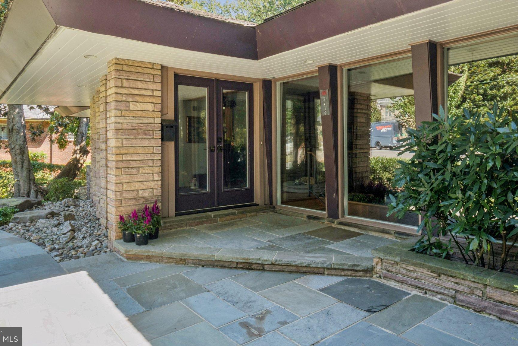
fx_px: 360
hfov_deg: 71.5
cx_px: 264
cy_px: 143
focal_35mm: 25
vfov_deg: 51.0
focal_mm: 14
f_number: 22
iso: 200
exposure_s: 1/6
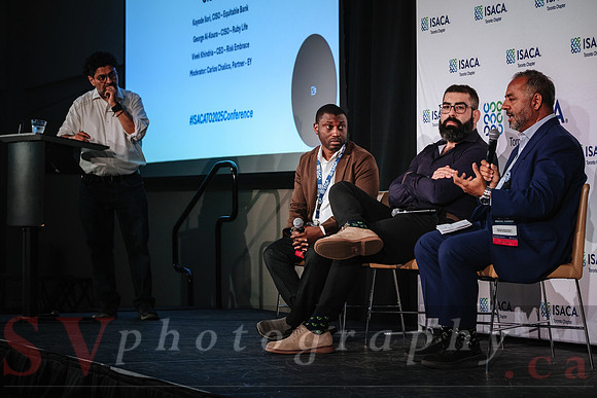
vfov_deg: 14.9
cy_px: 199
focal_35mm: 92
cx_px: 298
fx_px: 1526
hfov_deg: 22.1
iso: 800
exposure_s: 1/80
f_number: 2.8
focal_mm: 61
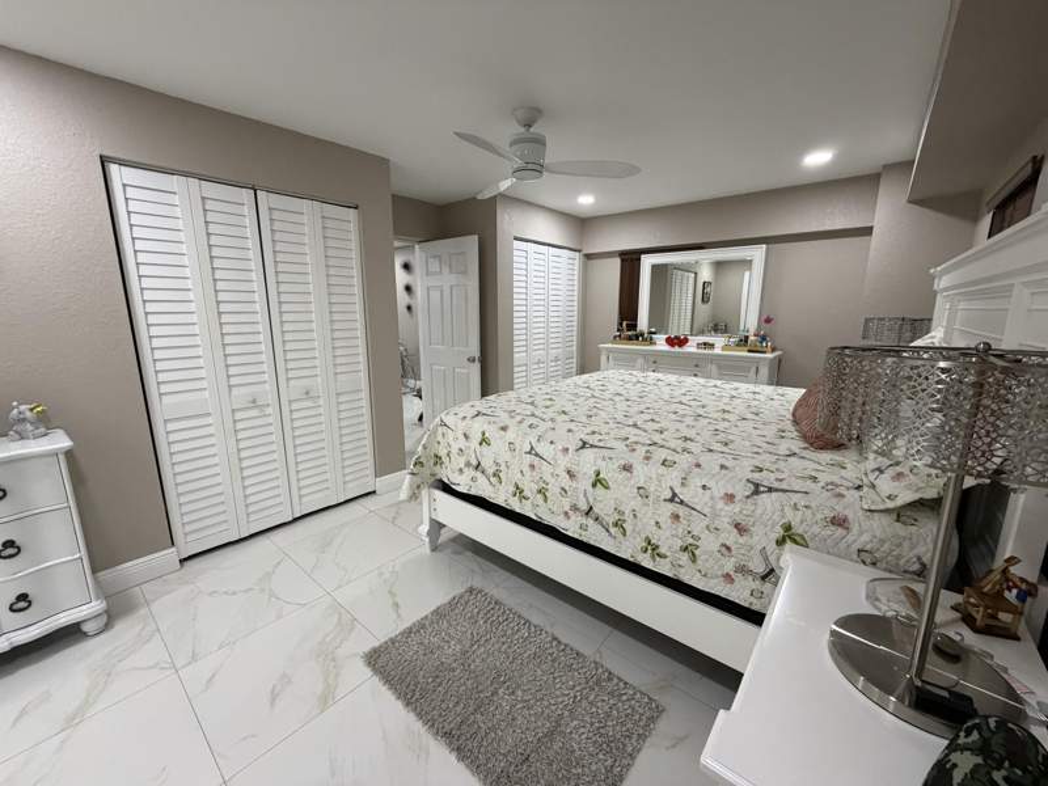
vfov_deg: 85.7
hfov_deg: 102.1
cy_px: 393
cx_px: 524
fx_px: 424
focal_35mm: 14
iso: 320
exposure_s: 1/120
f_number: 2.2
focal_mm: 2.22
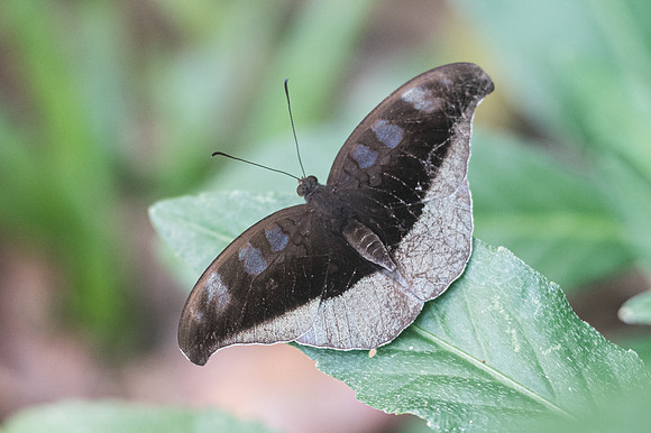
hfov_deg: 5.7
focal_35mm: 364
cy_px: 221
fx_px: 6580
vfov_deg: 3.8
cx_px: 381
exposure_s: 1/160
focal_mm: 150
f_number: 3.3
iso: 1000
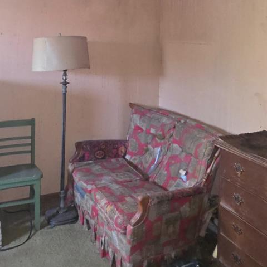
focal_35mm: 36
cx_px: 135
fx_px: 314
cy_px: 50
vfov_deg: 43.7
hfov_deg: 46.0
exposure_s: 1/30
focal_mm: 2.2
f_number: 1.9
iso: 500
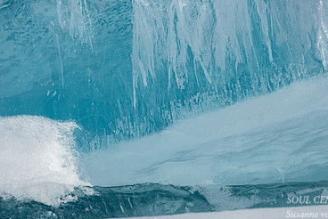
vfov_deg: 14.7
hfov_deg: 21.9
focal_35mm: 93
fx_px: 848
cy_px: 51
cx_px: 184
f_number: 8
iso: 200
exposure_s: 1/1000
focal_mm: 59
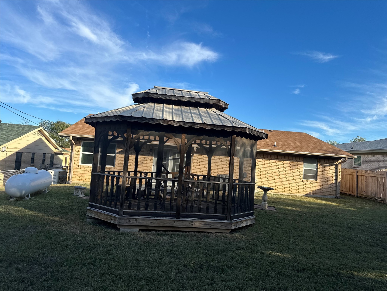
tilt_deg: +1.9
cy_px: 146
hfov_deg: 71.6
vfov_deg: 56.8
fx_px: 268
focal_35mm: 24
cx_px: 194
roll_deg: -4.1
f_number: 1.78
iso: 80
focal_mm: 6.86
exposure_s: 1/2882
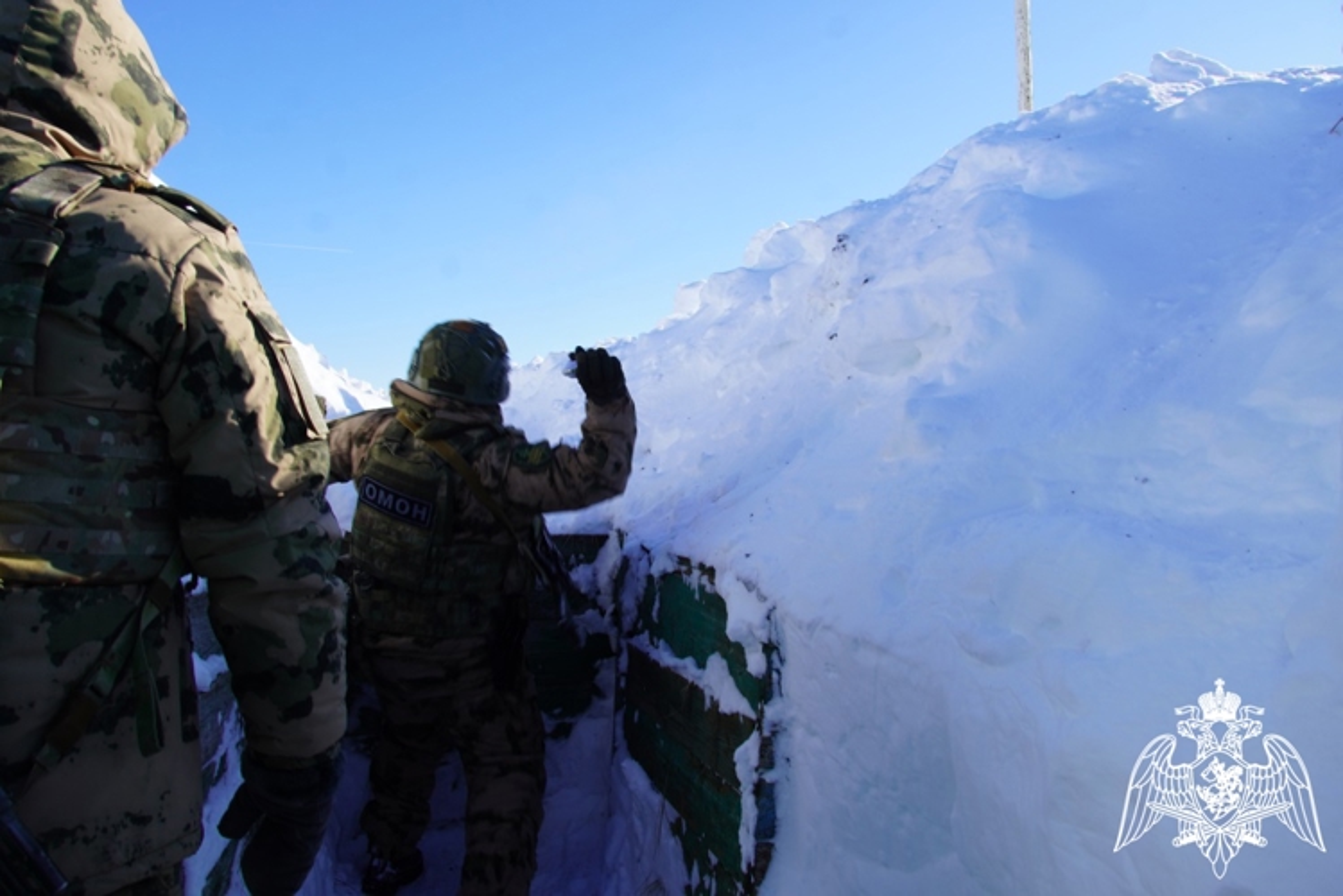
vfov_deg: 48.0
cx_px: 672
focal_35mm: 27
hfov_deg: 67.4
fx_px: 1008
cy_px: 448
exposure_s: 1/160
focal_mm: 18
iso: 100
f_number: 10
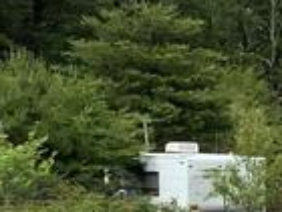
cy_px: 220
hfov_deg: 8.7
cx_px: 608
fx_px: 1727
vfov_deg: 7.0
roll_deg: -0.3
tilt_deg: +0.3
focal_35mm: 212
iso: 20
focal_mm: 3
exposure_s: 1/2227
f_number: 1.8
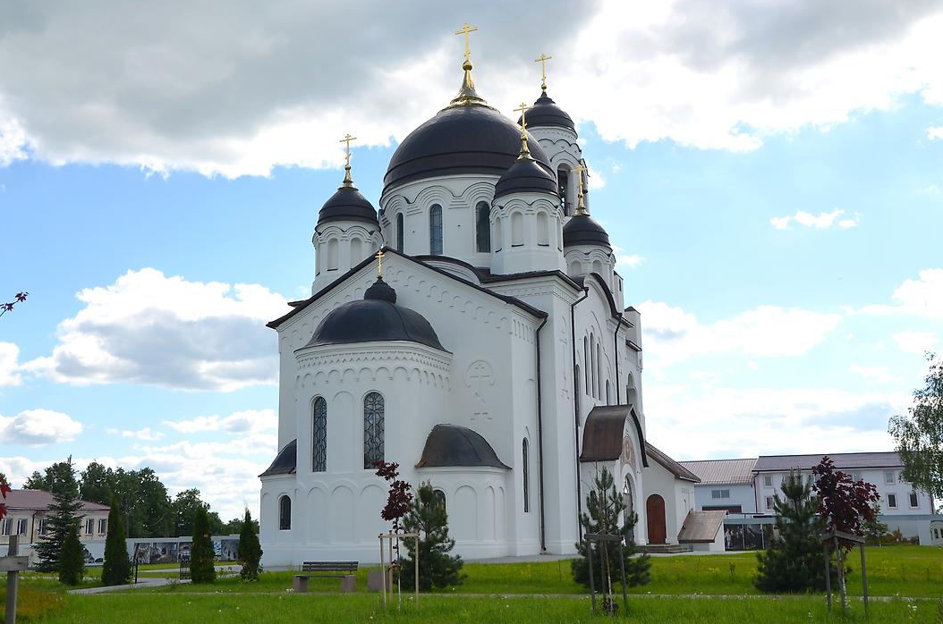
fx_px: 1072
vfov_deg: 32.5
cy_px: 293
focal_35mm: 41
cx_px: 464
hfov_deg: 47.5
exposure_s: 1/320
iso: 100
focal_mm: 24
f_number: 9
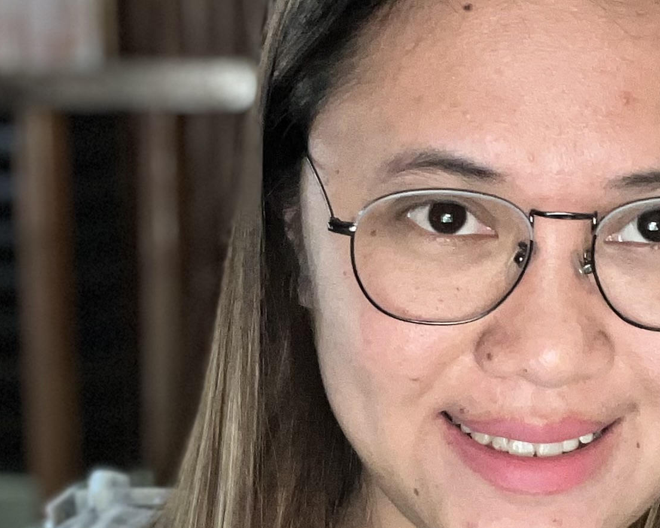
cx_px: 419
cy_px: 320
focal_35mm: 82
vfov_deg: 18.7
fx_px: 1601
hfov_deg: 23.2
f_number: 2.2
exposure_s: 1/30
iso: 250
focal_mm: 2.71
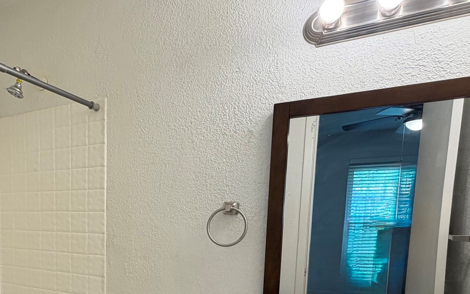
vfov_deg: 39.2
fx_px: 384
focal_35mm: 30
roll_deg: +1.1
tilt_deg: -7.2
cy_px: 258
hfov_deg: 59.3
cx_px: 114
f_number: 2.2
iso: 100
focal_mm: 2.22
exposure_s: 1/120
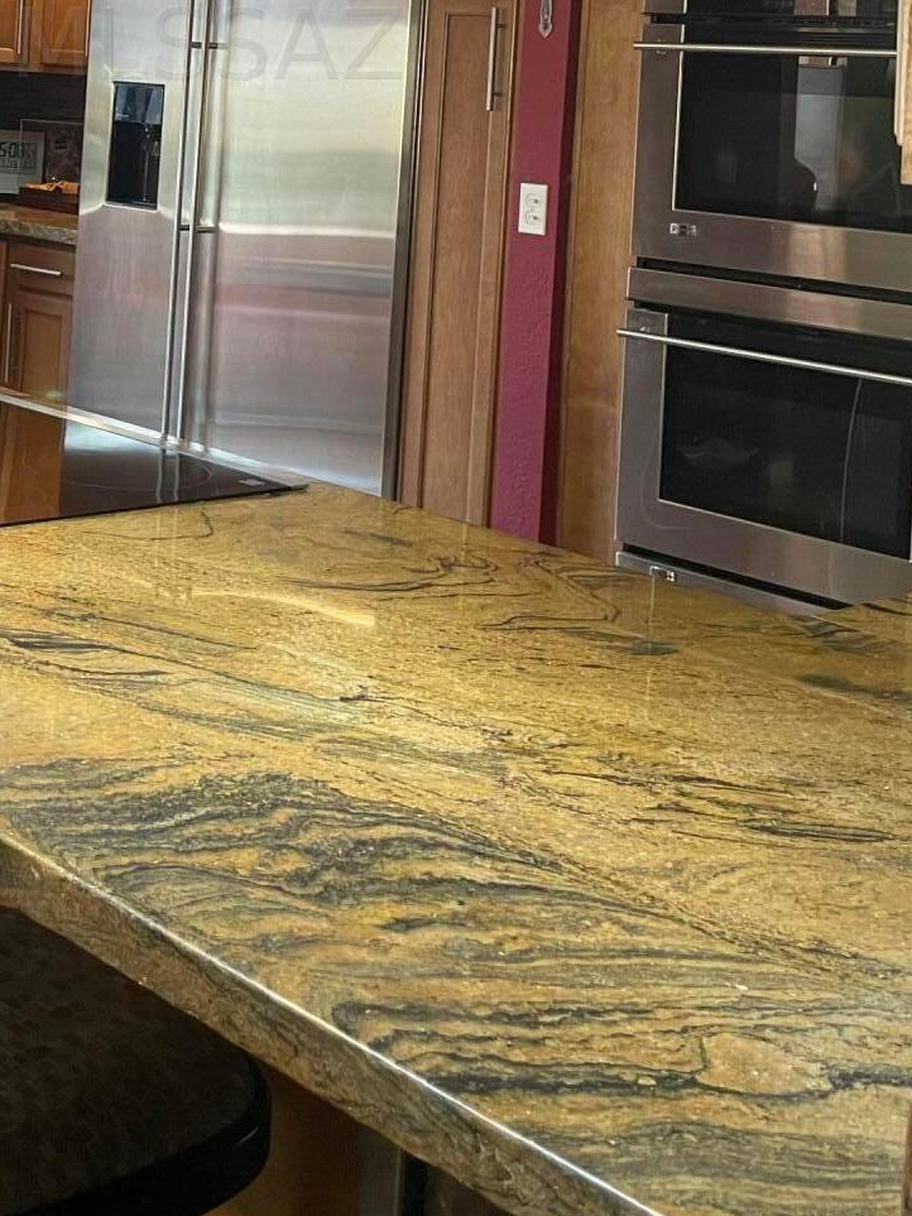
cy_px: 42
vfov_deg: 33.0
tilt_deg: +0.7
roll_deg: -3.2
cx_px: 23
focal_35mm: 54
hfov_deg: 25.8
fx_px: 1897
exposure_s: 1/60
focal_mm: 4.2
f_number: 1.6
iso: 80
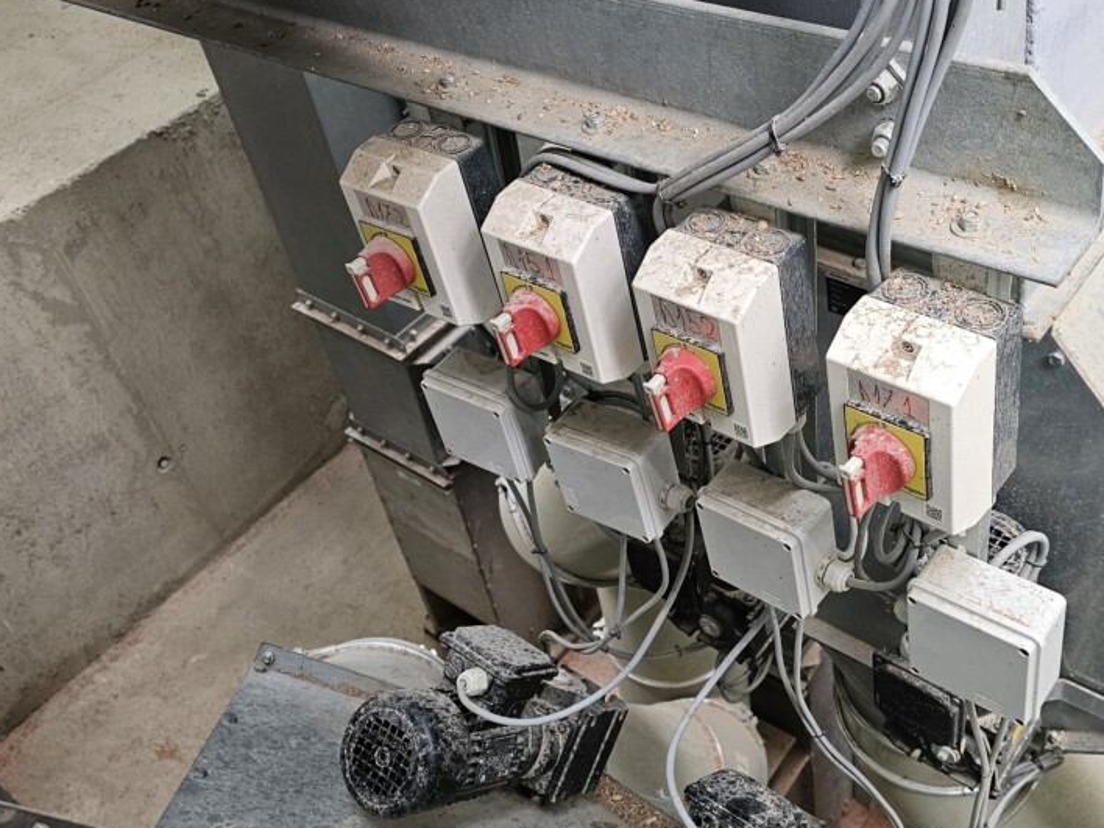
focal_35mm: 39
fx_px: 1244
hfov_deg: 47.2
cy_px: 418
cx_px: 717
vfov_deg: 36.8
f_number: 1.7
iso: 250
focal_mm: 6.3
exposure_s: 1/100
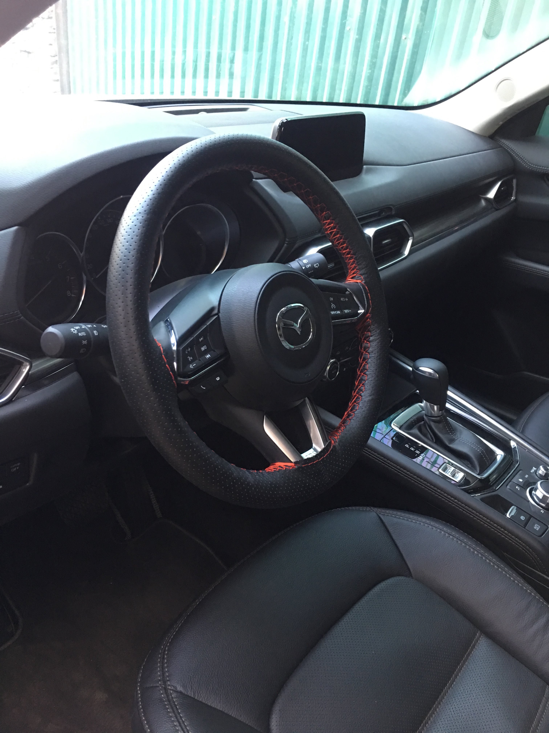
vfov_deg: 61.7
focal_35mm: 29
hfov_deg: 48.2
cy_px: 366
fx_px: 613
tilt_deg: -27.5
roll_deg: -6.2
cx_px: 274
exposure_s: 1/10
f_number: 2.2
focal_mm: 4.15
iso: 100
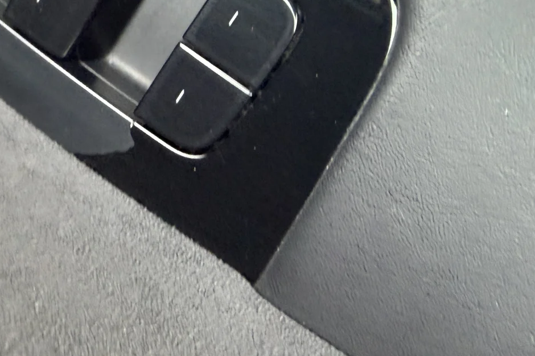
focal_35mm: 51
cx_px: 137
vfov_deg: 26.0
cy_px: 68
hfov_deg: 38.0
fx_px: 758
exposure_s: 1/60
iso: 400
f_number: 2.2
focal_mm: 2.22
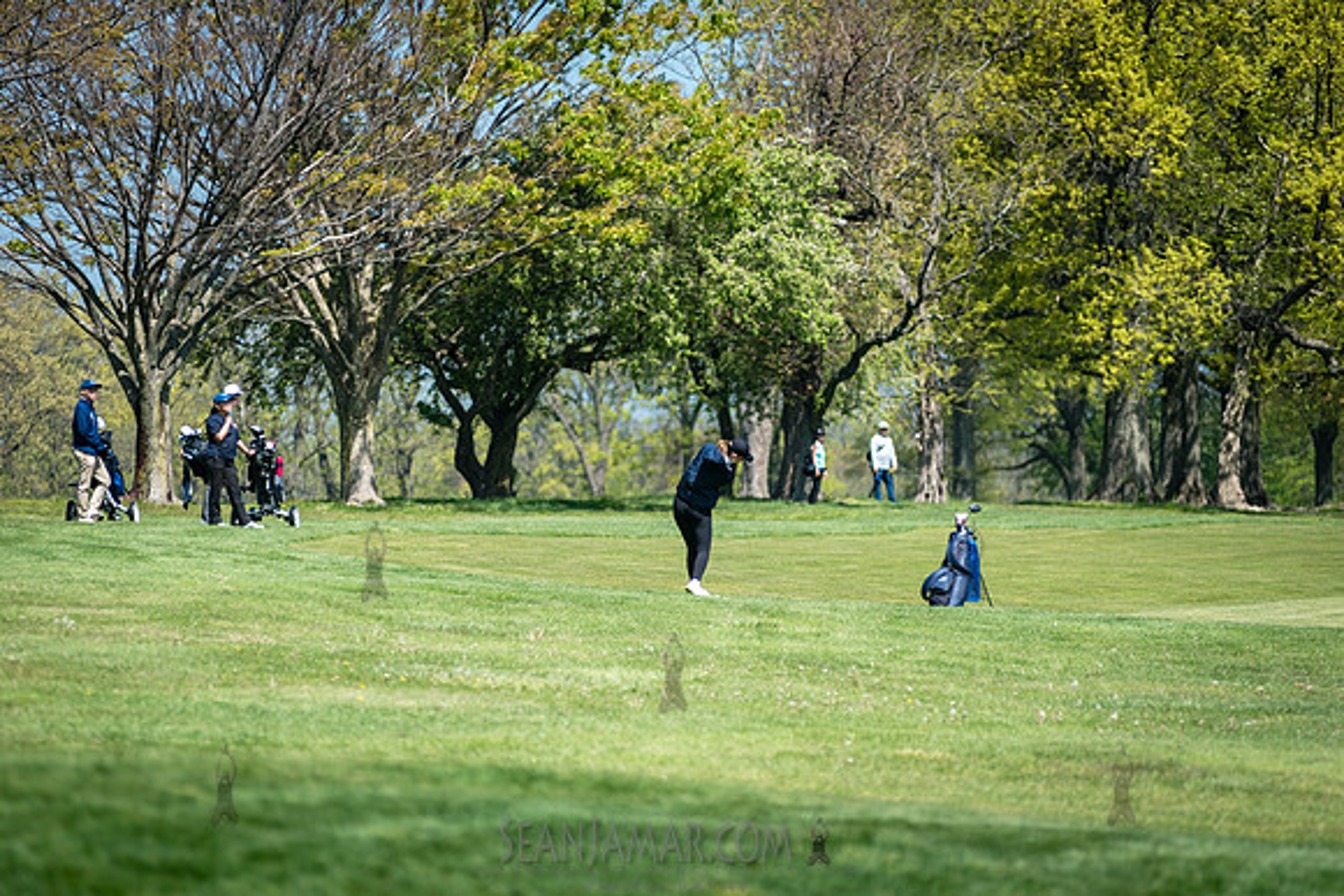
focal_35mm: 200
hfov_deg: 10.3
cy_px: 448
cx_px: 672
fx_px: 7468
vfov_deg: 6.9
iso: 100
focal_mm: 200
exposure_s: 1/1000
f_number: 3.5
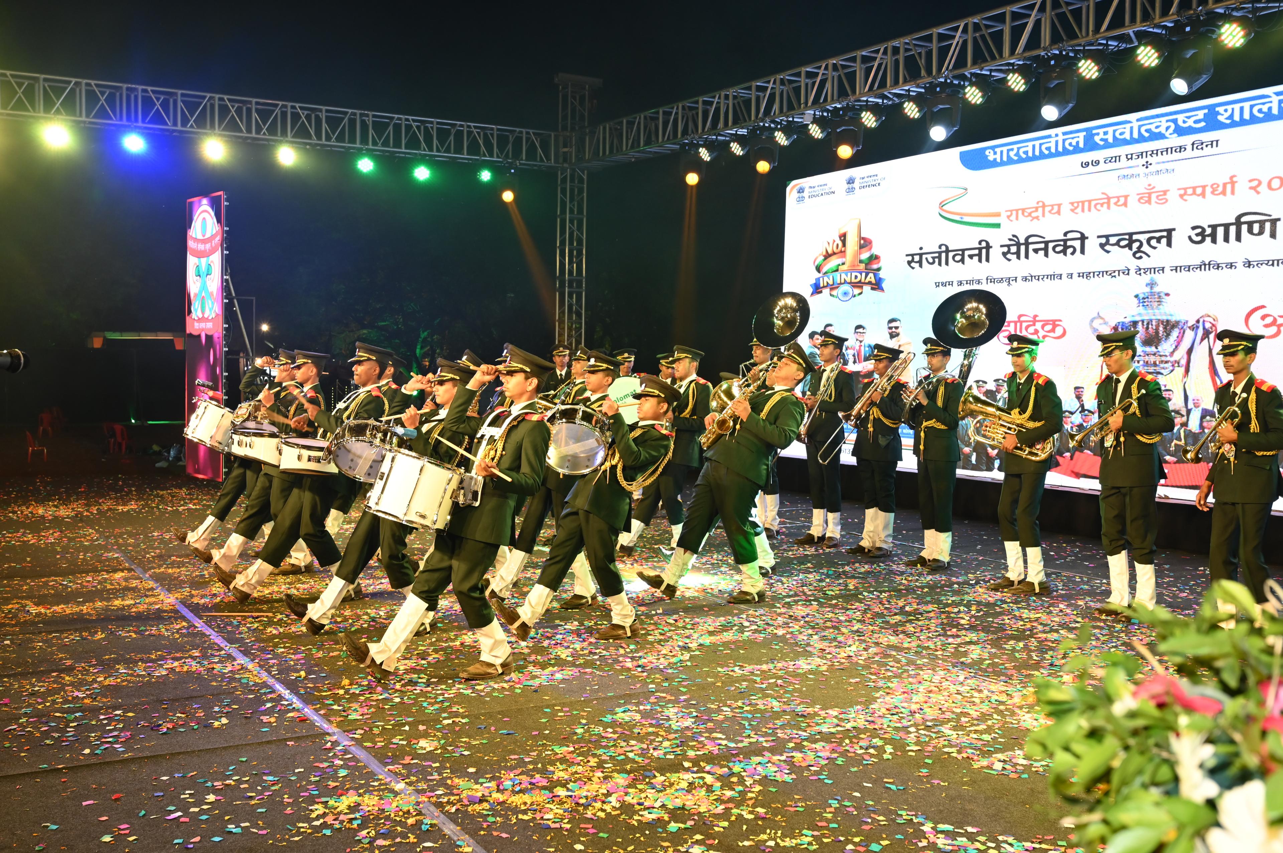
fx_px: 1229
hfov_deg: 55.1
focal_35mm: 34
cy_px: 426
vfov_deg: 38.3
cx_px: 642
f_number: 5.6
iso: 1250
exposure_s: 1/100
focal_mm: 34.5
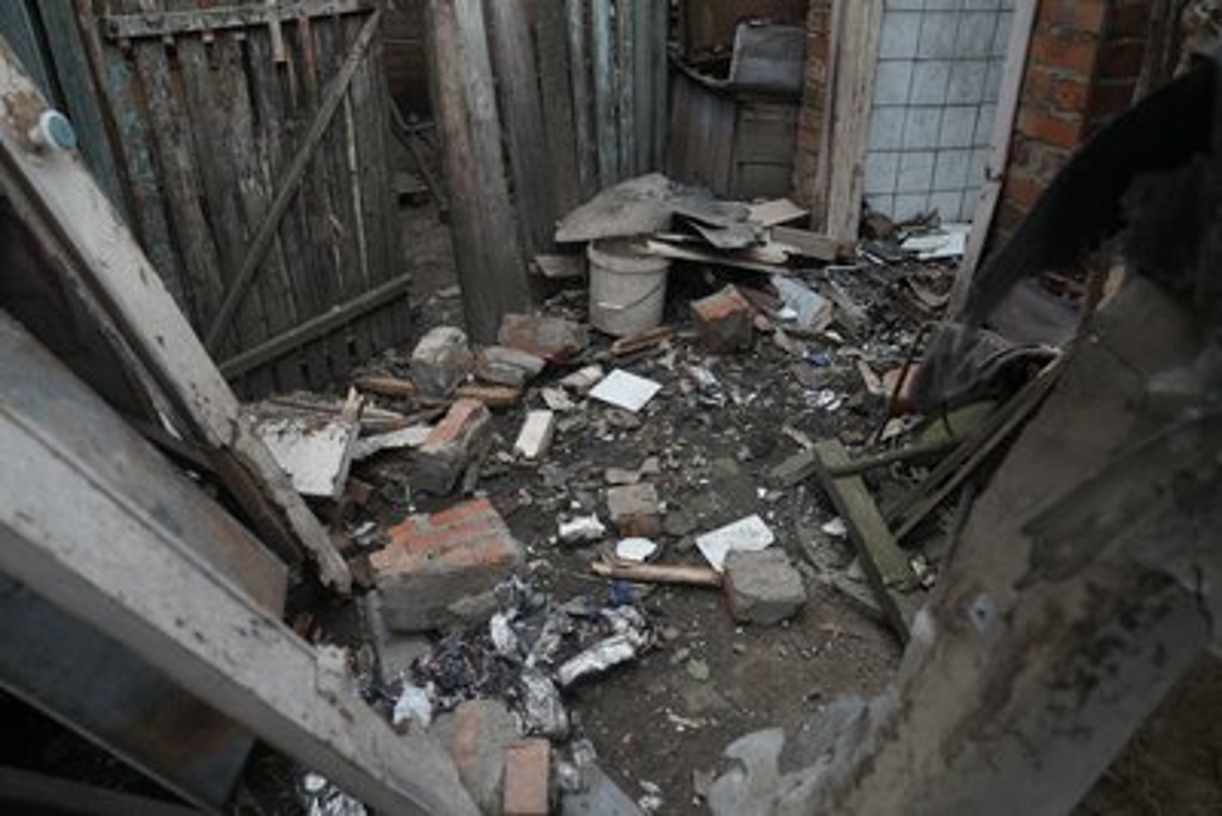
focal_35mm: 24
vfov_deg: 53.2
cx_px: 611
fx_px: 815
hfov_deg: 73.7
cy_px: 408
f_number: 3.2
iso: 100
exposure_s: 1/60
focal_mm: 24
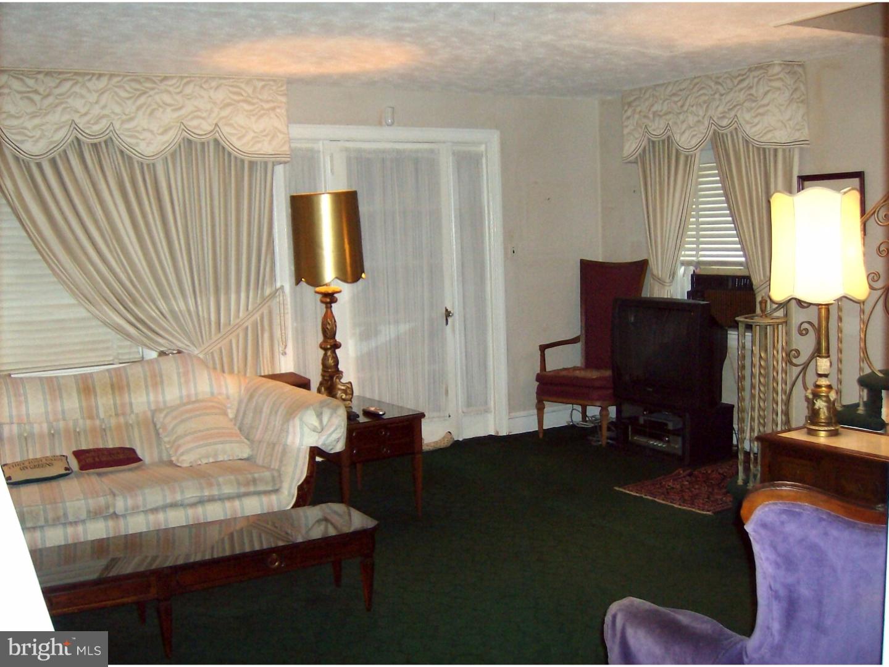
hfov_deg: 51.4
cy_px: 334
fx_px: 925
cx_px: 444
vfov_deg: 39.7
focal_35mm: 36
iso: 200
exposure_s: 1/60
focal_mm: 6
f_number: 2.8
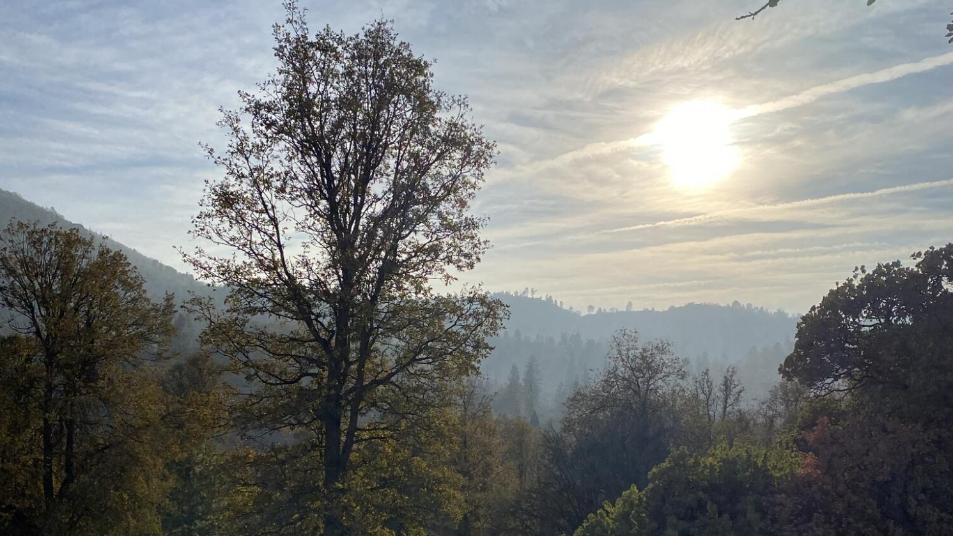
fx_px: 960
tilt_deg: +2.1
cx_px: 477
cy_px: 410
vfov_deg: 30.6
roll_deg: -0.6
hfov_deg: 52.8
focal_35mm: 38
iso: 40
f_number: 1.8
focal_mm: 4.25
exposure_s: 1/10417
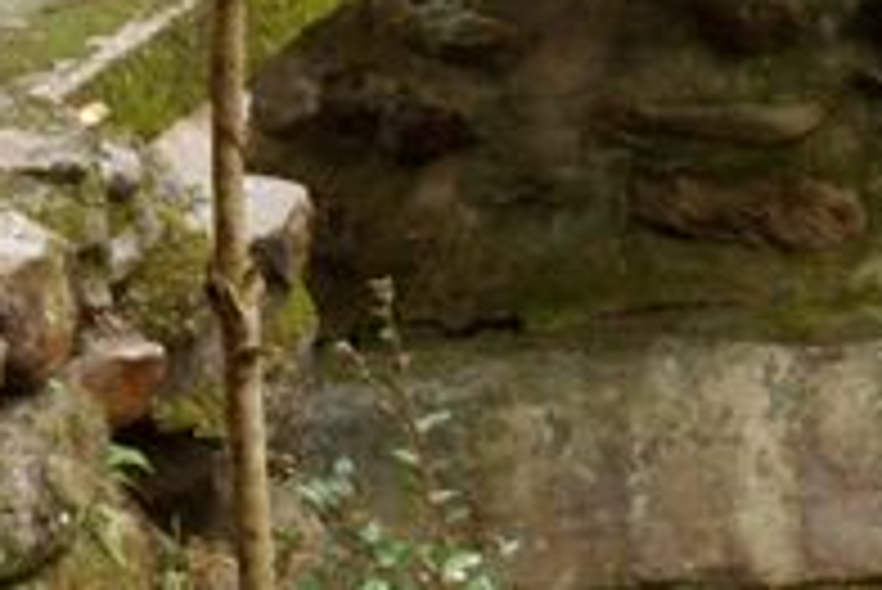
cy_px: -673
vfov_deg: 3.2
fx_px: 10493
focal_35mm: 428
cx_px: 1130
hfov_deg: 4.8
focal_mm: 55
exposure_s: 1/30
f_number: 9
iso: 800
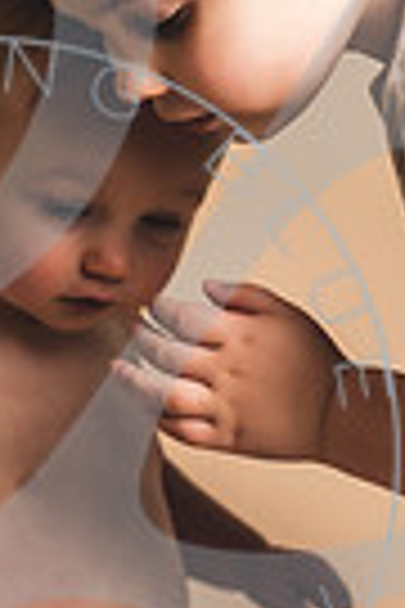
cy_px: 113
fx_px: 2818
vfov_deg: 12.2
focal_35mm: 167
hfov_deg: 8.2
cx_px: 184
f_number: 2.8
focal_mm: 50
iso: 200
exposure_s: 1/125
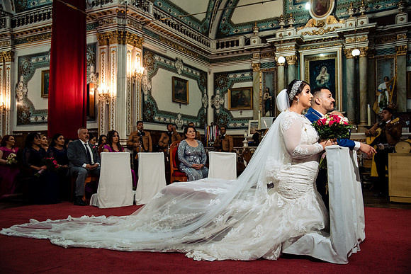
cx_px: 206
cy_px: 137
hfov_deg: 55.8
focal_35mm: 34
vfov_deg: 38.9
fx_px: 388
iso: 2000
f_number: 5
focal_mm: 34
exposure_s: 1/100
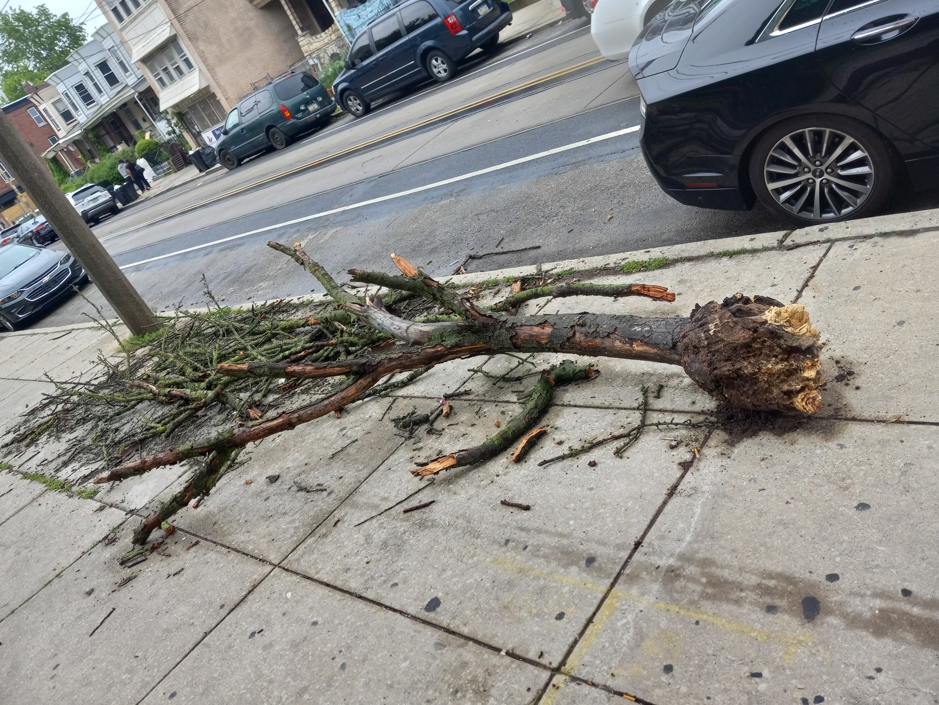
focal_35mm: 27
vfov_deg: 51.4
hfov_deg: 65.3
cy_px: 352
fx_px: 732
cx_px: 470
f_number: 1.8
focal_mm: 3.94
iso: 40
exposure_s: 1/300
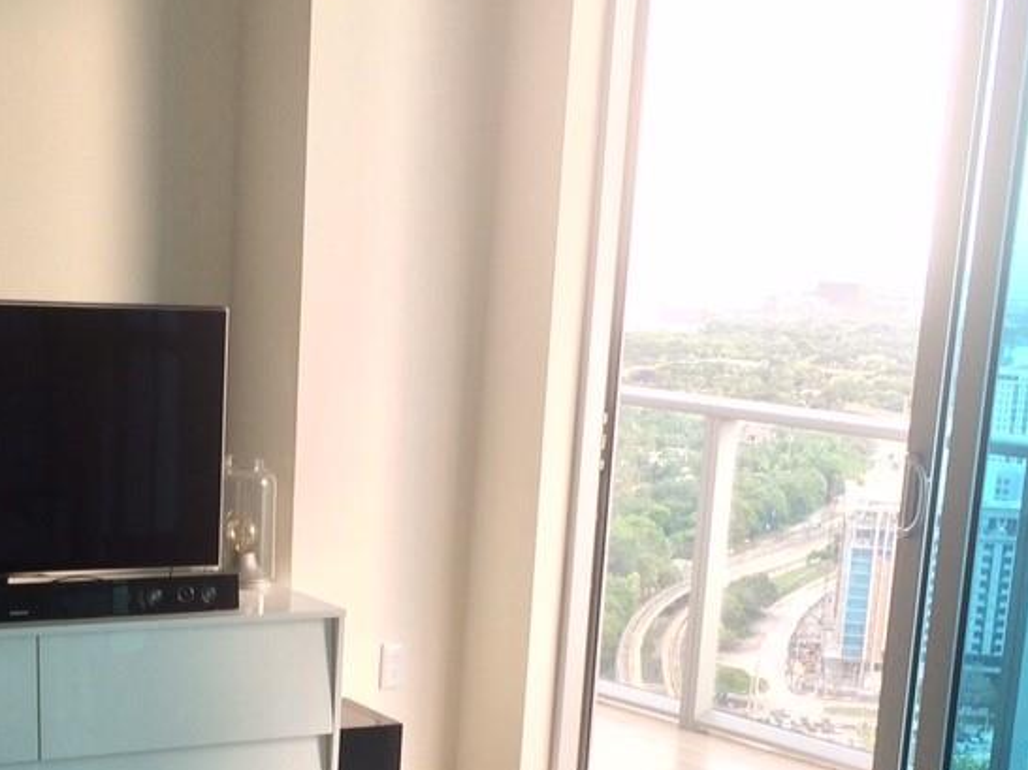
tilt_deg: -15.5
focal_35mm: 68
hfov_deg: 28.5
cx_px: 384
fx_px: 2019
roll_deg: -3.0
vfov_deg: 21.1
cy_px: 693
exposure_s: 1/40
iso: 40
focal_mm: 4.15
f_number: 2.2
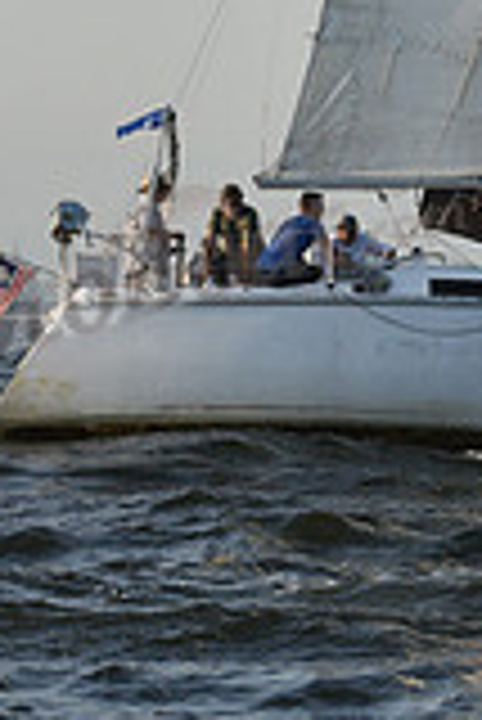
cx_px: 700
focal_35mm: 253
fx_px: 5070
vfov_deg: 7.9
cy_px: -472
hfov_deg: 5.4
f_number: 8
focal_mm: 70
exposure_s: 1/1000
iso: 320
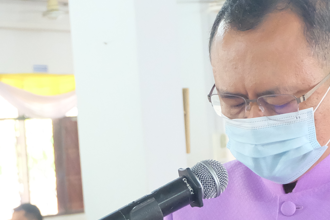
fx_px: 1430
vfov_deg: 8.7
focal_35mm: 156
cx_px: 126
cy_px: 254
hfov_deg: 13.2
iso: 6400
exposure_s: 1/50
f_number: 5
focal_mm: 32.5
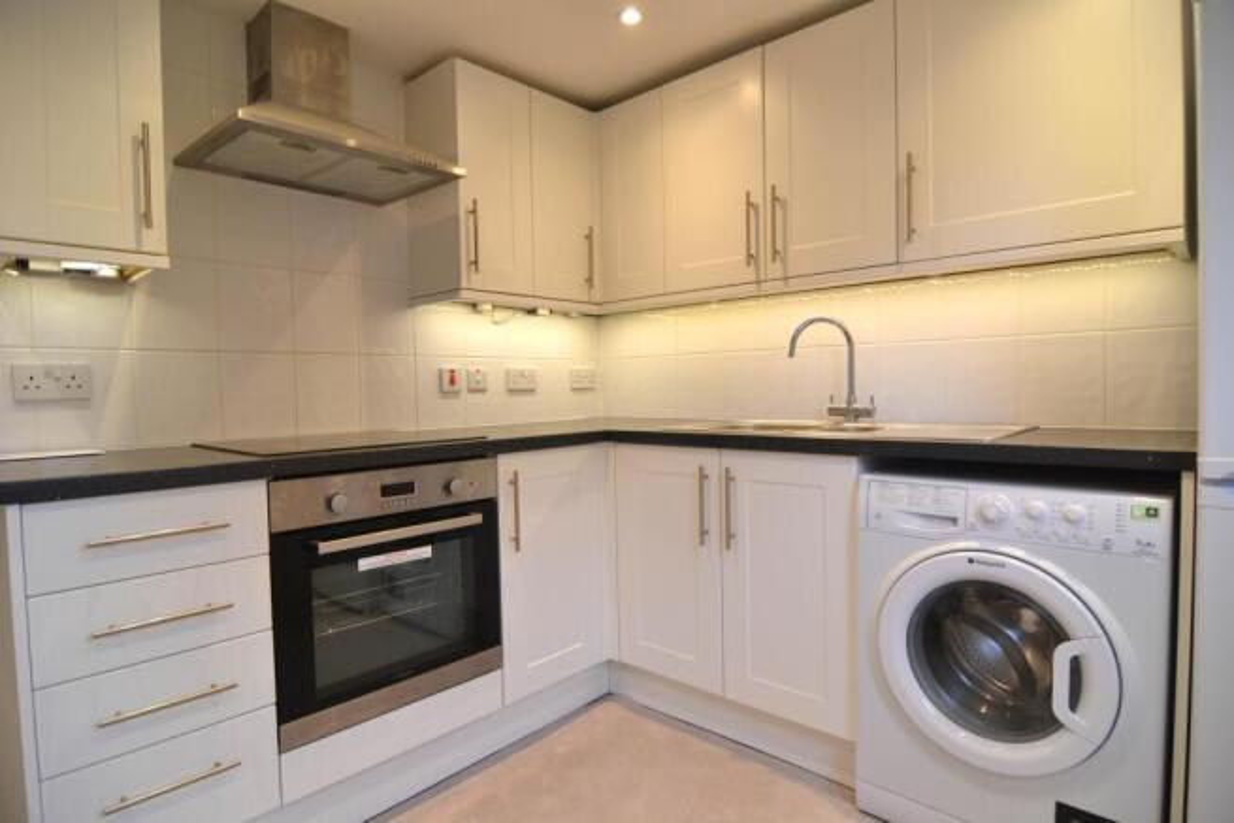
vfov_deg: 67.4
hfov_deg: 90.0
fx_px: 617
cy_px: 412
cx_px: 617
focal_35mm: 18
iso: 400
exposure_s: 1/80
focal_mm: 12
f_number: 4.5
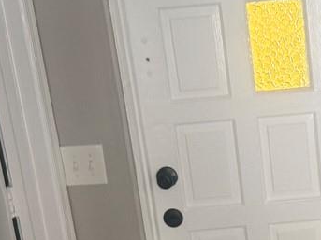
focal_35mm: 112
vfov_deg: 13.0
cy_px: 259
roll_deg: +3.8
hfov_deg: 17.3
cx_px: 305
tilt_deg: -20.8
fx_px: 1038
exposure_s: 1/93
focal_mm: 6.76
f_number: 1.78
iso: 200
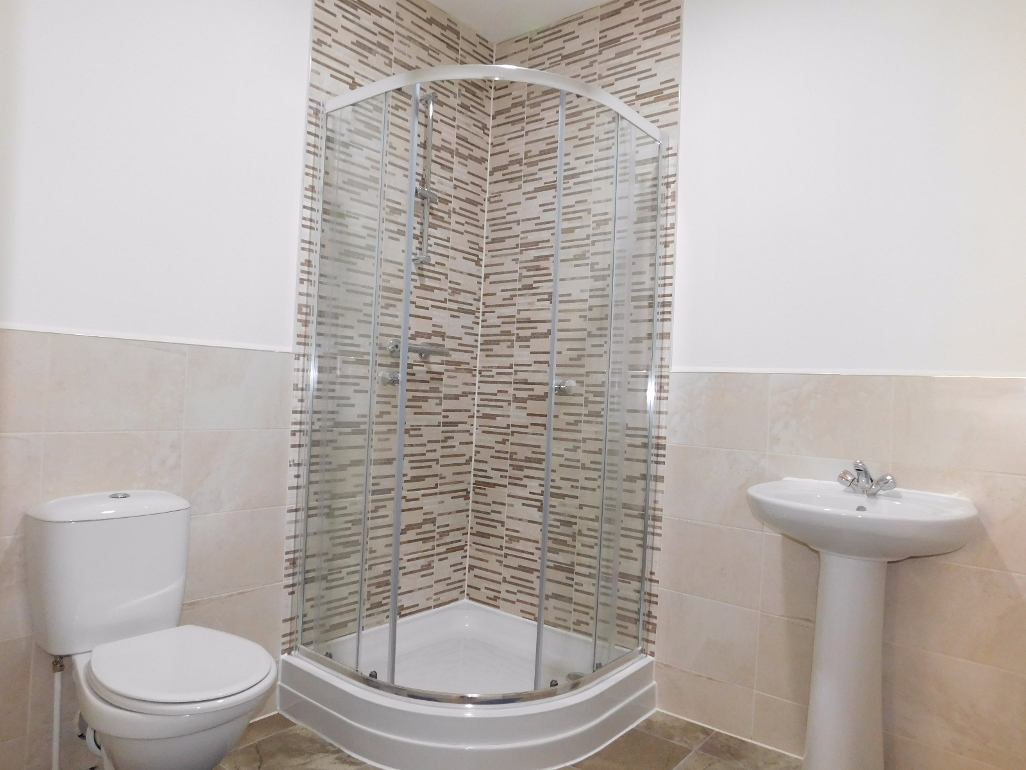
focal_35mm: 23
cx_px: 513
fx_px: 682
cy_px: 385
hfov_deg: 73.9
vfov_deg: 58.9
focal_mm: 4
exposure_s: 1/30
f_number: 3
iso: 360
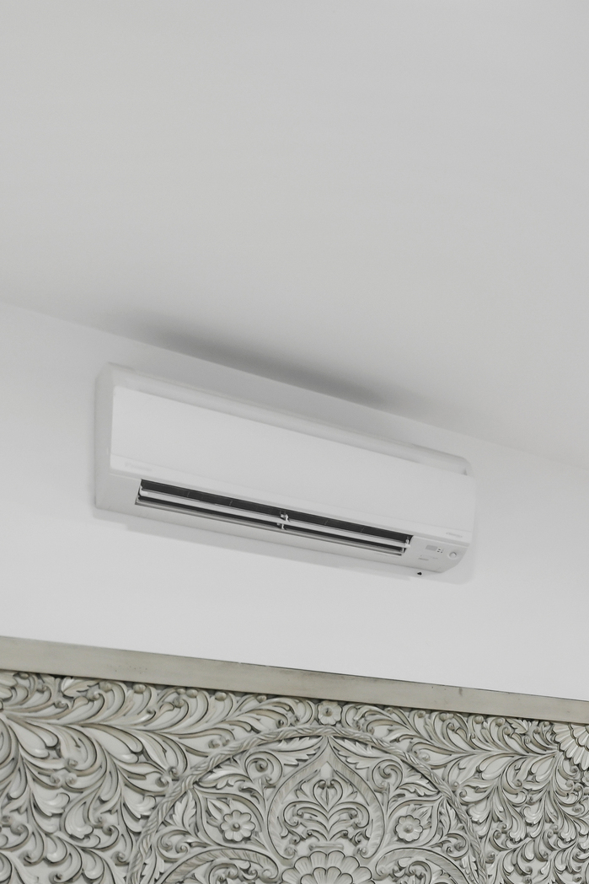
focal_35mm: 41
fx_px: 1006
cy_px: 834
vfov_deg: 42.5
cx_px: 858
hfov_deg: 25.5
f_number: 8
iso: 250
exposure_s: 1/250
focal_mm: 14
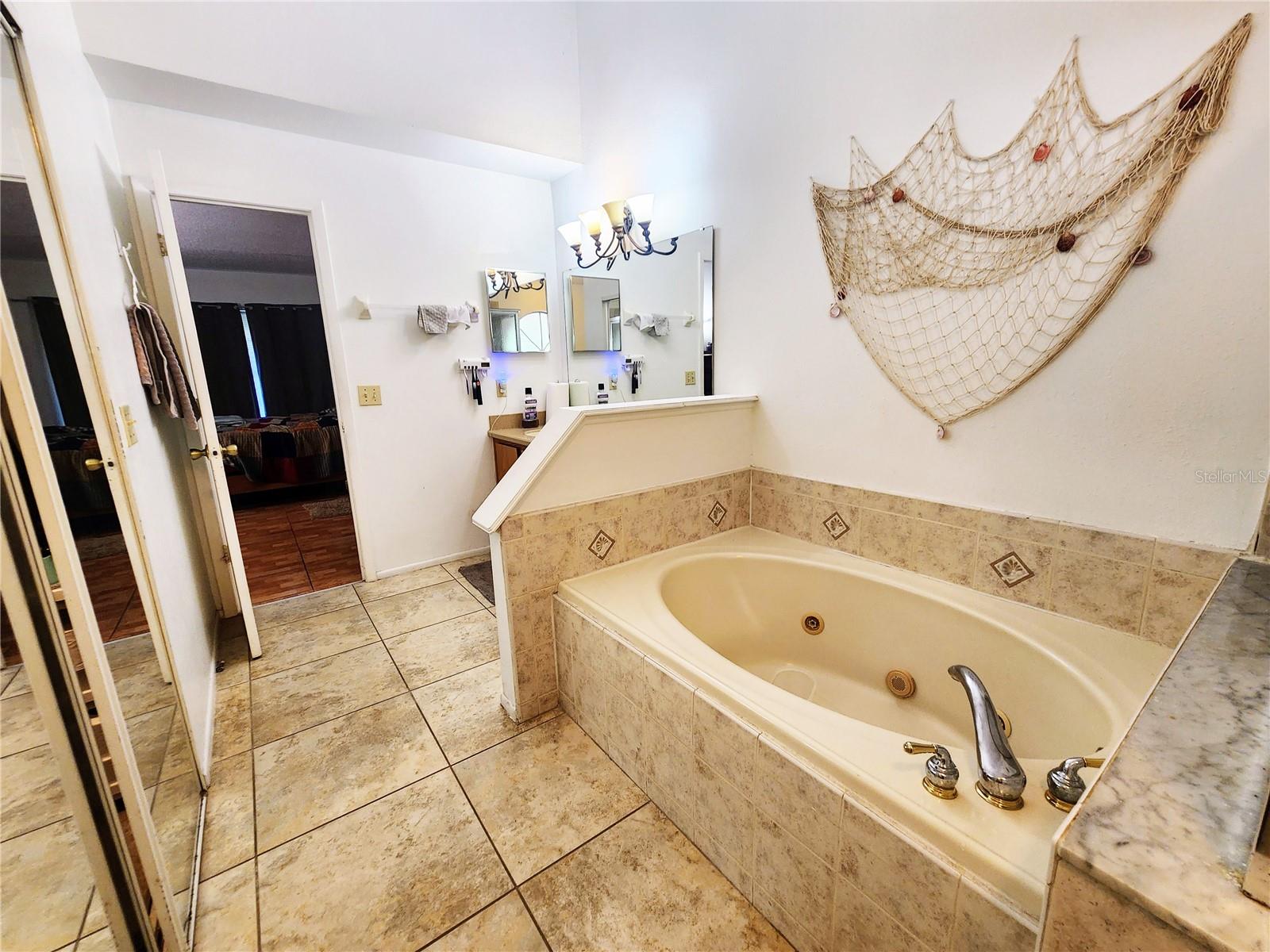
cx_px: 635
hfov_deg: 106.2
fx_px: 477
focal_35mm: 13
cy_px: 476
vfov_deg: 89.9
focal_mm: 2.2
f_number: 2.2
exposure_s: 1/60
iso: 200
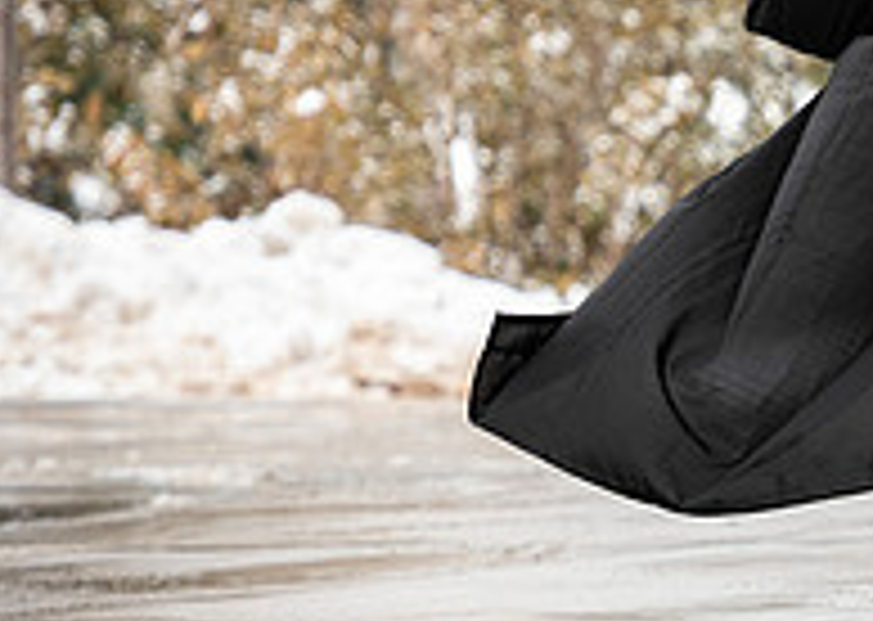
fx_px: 18471
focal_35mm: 746
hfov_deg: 2.7
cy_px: 398
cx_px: 1351
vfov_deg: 1.9
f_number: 2.8
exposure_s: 1/500
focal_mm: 180
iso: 64
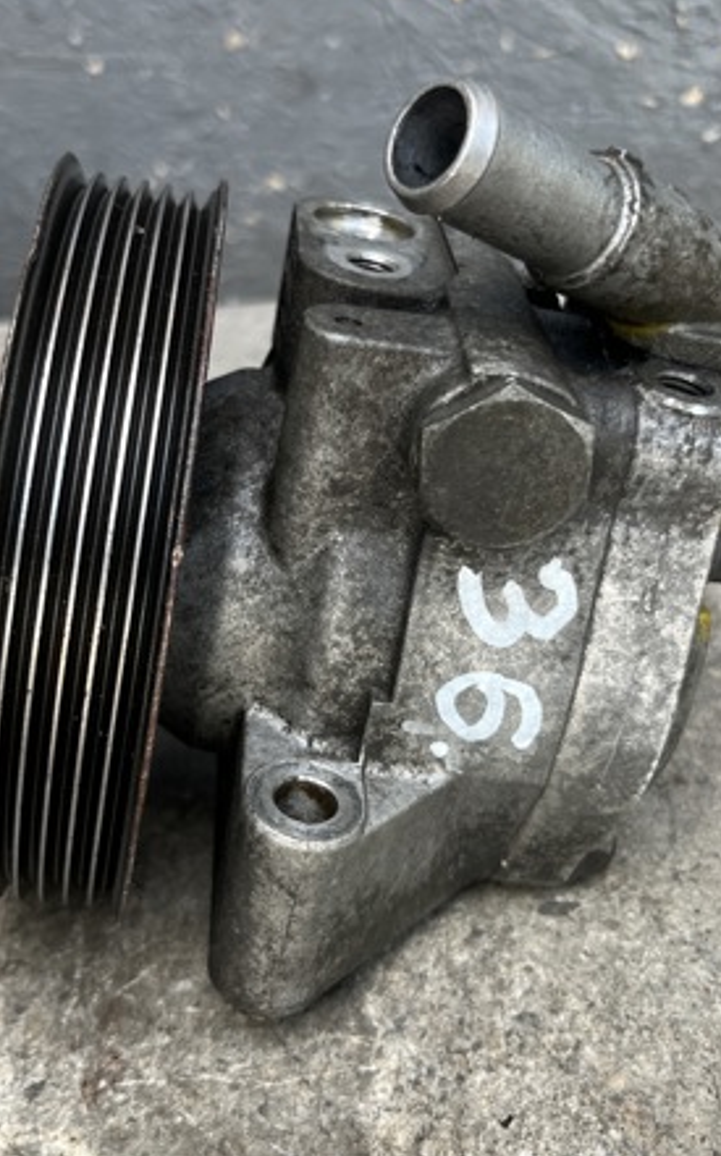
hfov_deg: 31.9
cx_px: 333
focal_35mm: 40
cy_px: 562
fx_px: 1260
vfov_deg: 49.3
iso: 40
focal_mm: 5.1
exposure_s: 1/156
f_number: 1.6
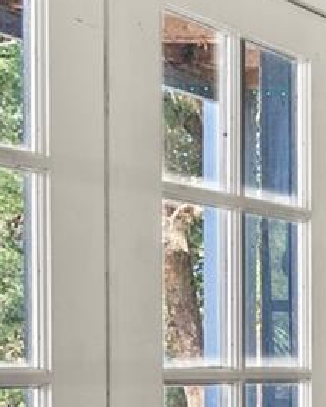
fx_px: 1157
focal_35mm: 96
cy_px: 379
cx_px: 1108
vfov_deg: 19.5
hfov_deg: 9.7
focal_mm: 17
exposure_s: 1/2.5
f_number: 8
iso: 400
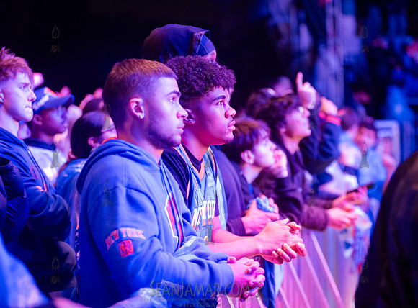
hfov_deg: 17.7
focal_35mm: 112
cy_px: 147
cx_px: 207
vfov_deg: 13.1
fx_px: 1343
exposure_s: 1/160
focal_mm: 100
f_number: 3.2
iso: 6400
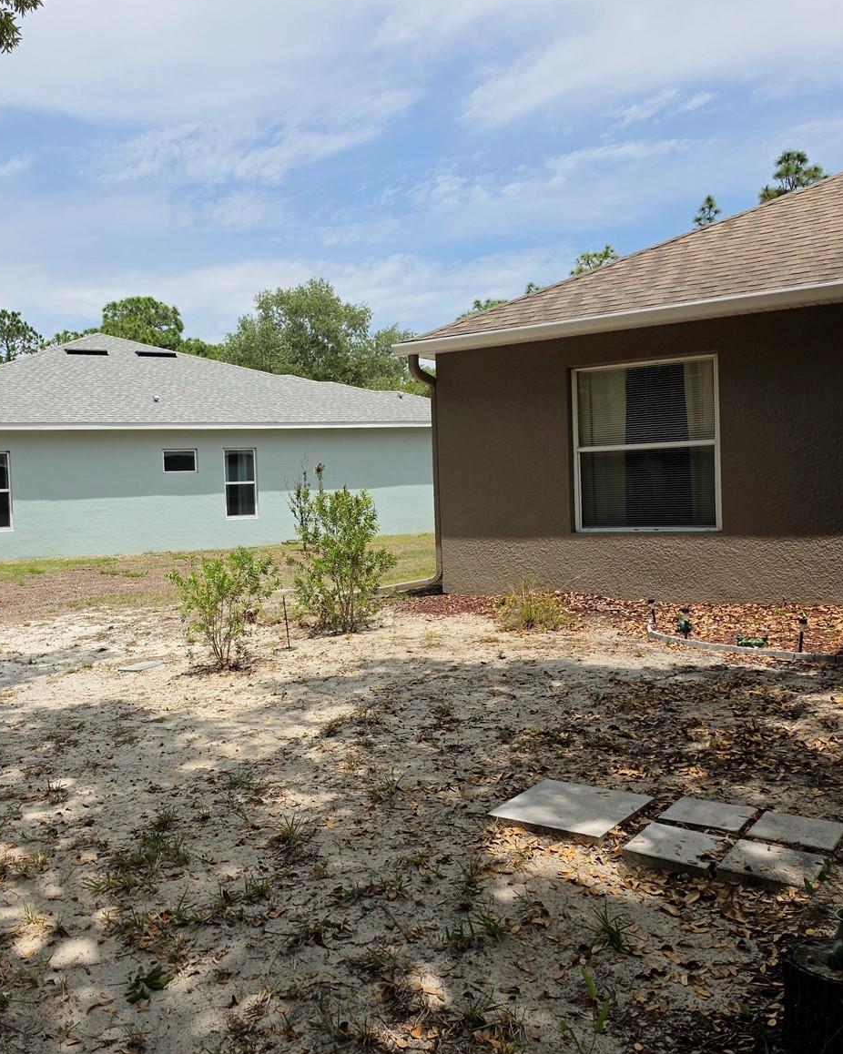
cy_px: 517
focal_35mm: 31
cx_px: 279
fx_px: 967
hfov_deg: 46.3
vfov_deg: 57.2
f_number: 1.4
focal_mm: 6.5
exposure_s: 1/1222
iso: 10
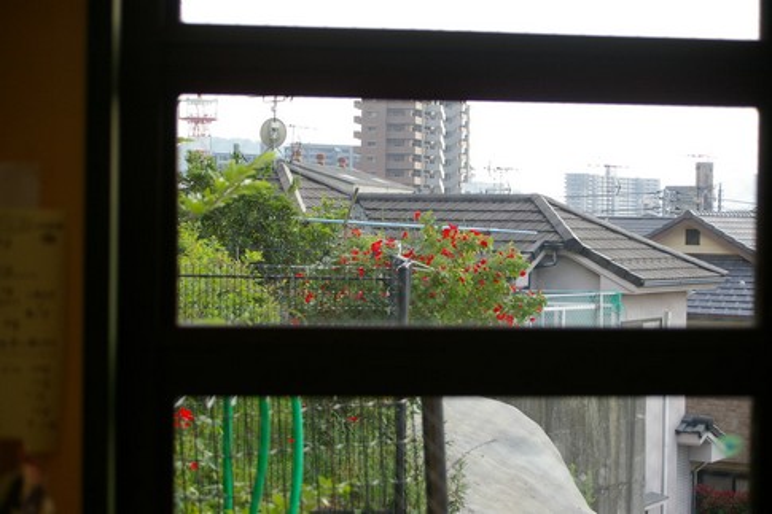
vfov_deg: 18.2
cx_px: 386
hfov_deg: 27.0
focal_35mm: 75
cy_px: 257
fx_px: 1608
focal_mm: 50
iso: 200
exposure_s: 1/125
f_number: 6.7
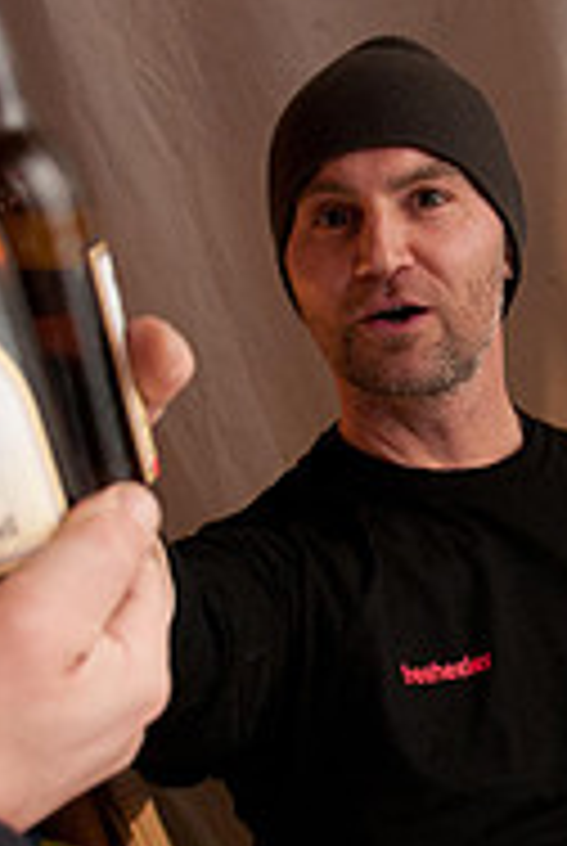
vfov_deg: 24.3
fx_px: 1954
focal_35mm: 83
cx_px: 500
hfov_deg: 16.3
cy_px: 596
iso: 800
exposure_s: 1/20
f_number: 3.5
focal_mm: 18
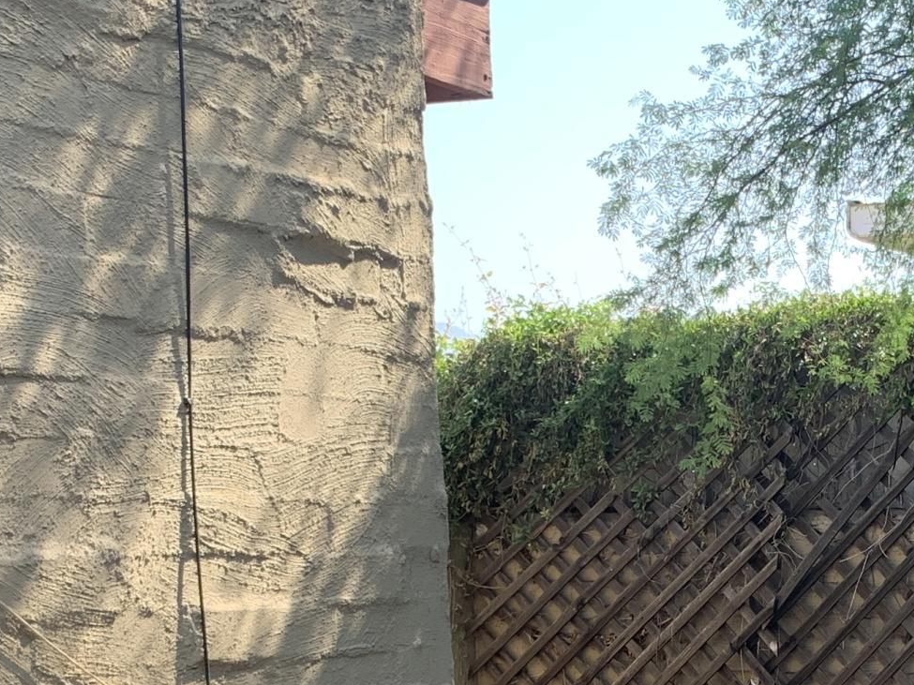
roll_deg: +0.3
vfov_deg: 17.1
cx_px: 882
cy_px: 946
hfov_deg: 23.5
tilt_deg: -7.7
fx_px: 2112
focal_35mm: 80
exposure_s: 1/321
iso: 25
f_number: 1.8
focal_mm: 4.25
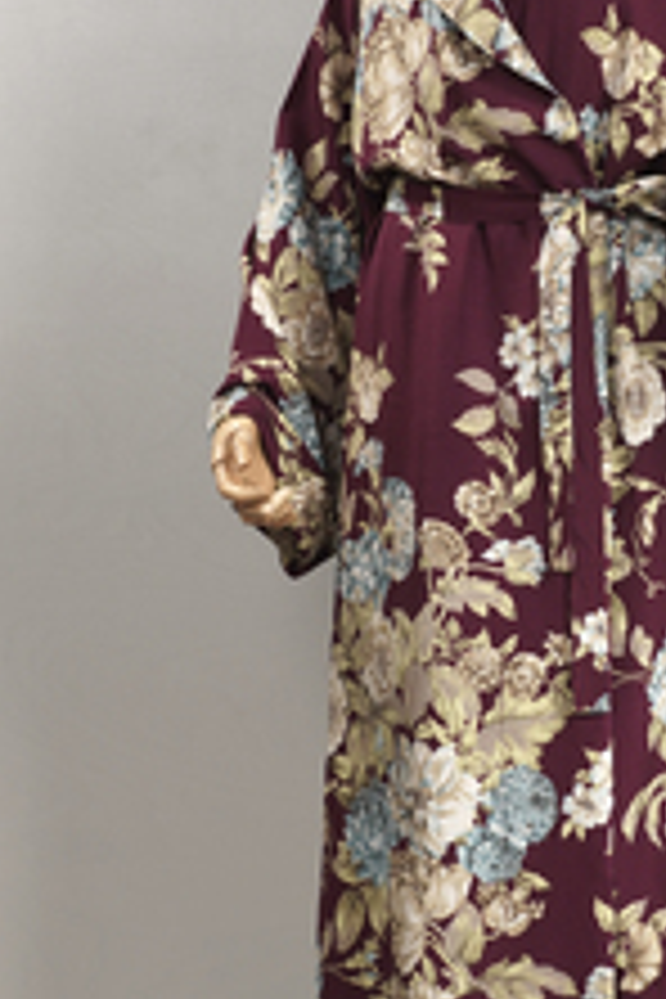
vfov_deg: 24.2
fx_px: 2331
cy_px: 443
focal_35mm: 84
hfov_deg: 16.1
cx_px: 565
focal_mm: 32
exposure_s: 1/40
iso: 400
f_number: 5.6
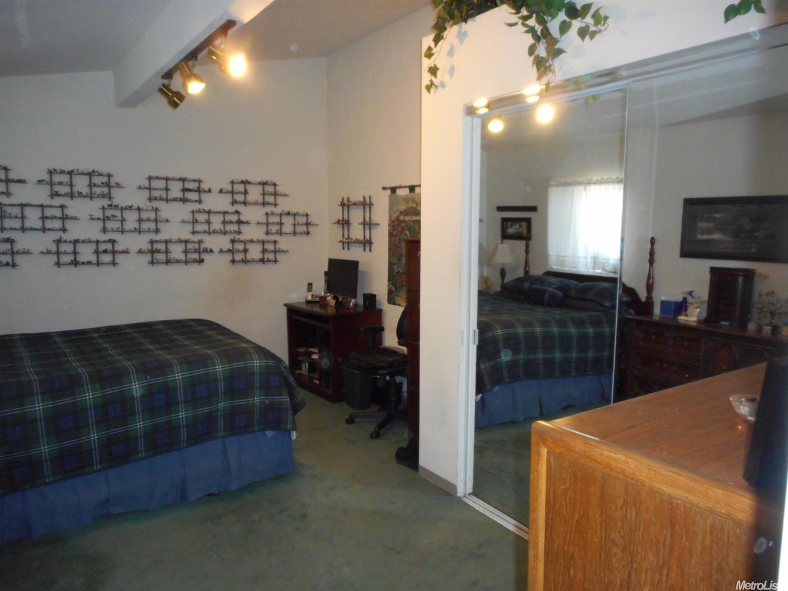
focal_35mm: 25
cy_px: 296
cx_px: 394
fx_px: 569
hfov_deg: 69.4
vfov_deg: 54.9
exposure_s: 1/25
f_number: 3.7
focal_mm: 4.5
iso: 450
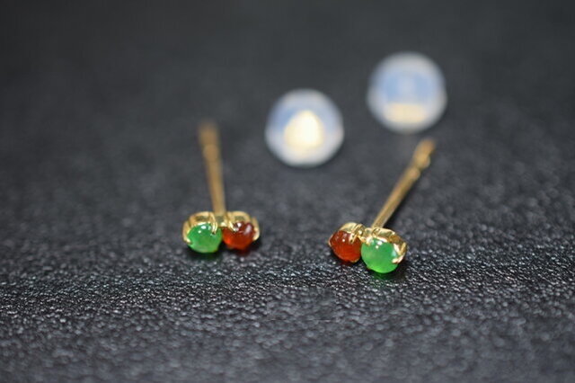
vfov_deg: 22.6
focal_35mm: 60
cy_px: 192
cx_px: 288
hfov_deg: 33.4
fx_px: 958
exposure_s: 1/60
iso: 450
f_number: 4
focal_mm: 40
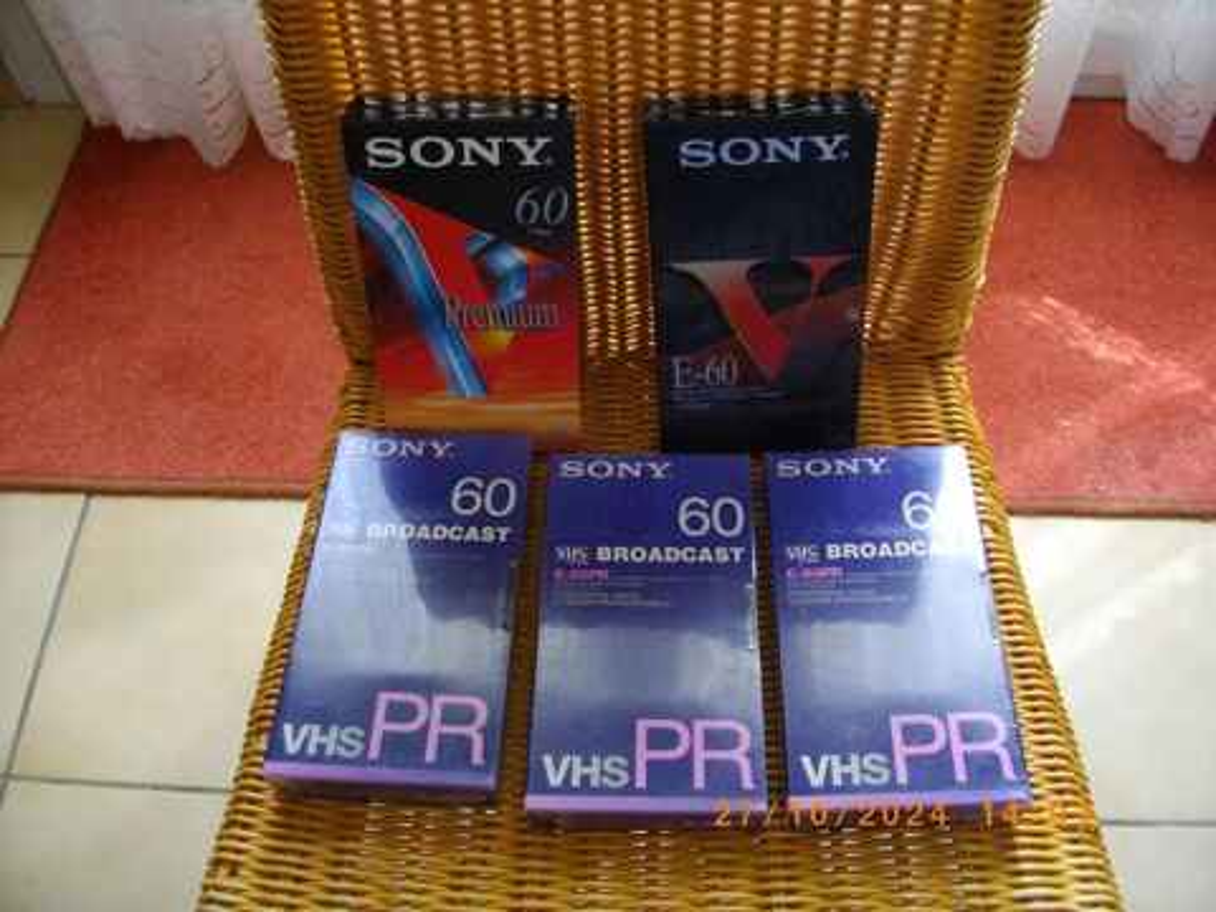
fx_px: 1124
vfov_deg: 44.2
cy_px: 456
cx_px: 608
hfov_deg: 56.8
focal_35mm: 32
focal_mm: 5.7
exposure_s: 1/60
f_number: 2.9
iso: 200
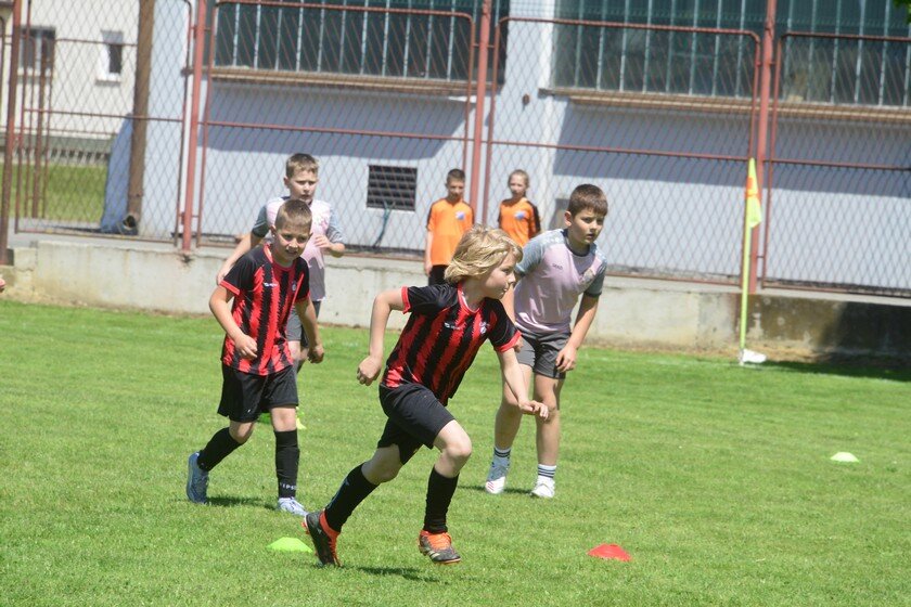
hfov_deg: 6.9
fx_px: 7591
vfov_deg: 4.6
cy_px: 304
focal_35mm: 300
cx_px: 456
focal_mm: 300
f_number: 16
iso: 2000
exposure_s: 1/1000
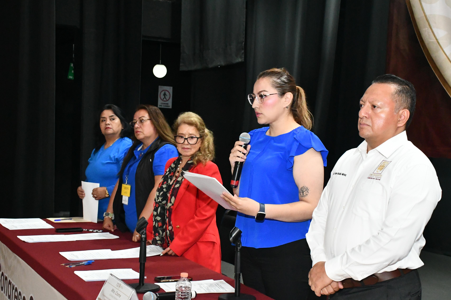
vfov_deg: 24.2
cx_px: 238
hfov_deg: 35.6
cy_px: 162
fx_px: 701
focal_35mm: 56
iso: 9000
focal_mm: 34
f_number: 9
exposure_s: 1/100
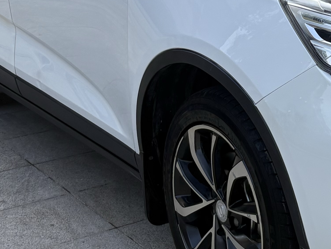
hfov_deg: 19.1
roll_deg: +1.5
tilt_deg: -12.4
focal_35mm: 99
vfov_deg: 14.8
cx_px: 358
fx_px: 947
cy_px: 47
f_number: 1.6
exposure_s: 1/1484
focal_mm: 5.96
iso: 50
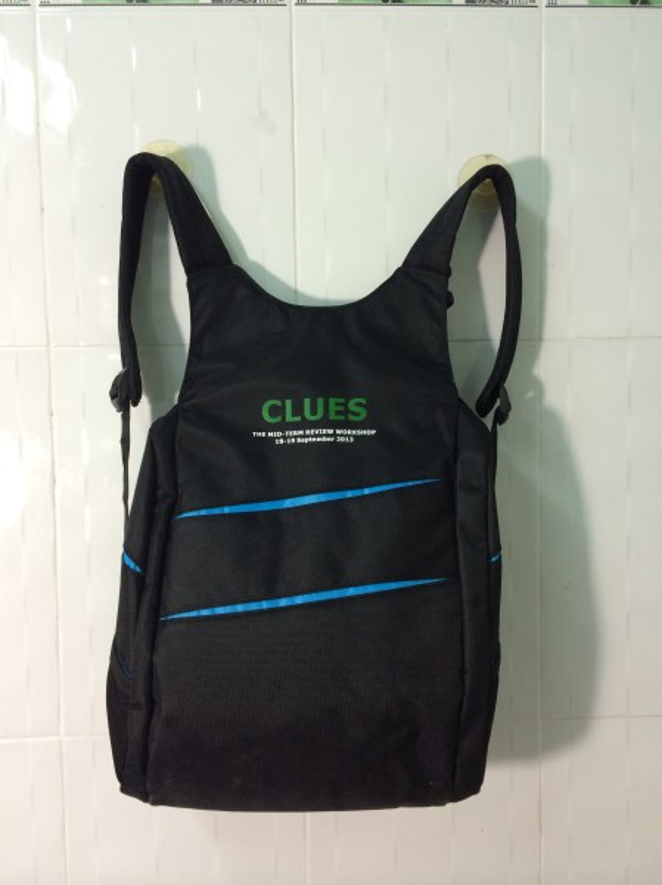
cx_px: 331
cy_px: 442
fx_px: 766
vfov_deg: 60.0
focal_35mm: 30
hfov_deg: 46.7
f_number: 2.2
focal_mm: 4.12
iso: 160
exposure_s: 1/33
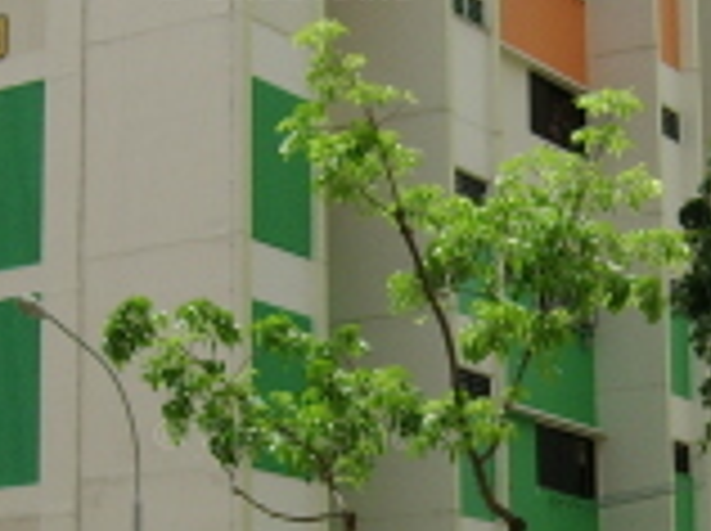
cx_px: 490
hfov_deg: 16.1
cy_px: 441
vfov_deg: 12.1
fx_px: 2502
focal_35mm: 122
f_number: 5.8
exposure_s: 1/545
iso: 50
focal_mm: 5.95
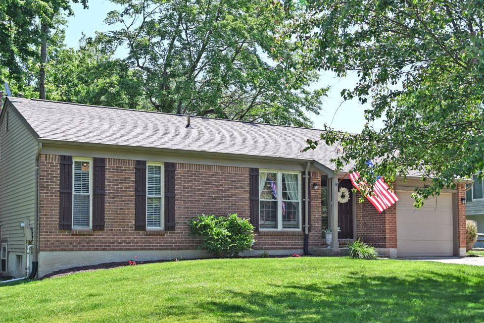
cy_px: 209
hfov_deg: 42.7
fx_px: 618
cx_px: 258
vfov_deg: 29.1
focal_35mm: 46
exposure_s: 1/250
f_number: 5.6
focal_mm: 30
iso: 110
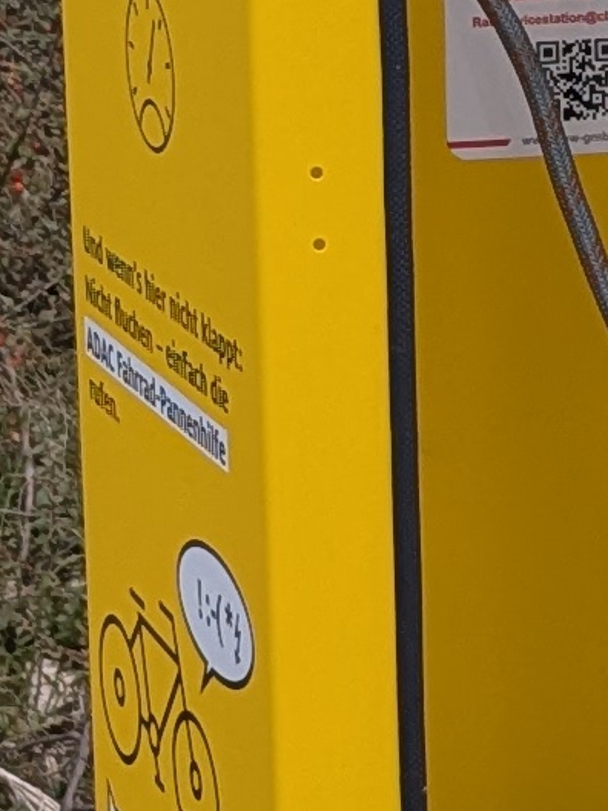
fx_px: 4824
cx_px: 765
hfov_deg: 7.1
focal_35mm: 206
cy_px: 235
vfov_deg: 9.6
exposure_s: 1/1949
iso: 58
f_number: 1.73
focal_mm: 4.38
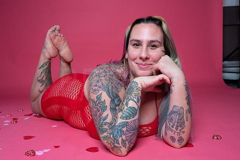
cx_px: 120
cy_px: 80
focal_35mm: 35
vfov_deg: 37.9
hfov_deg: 54.4
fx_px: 233
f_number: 8
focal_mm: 35
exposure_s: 1/160
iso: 100
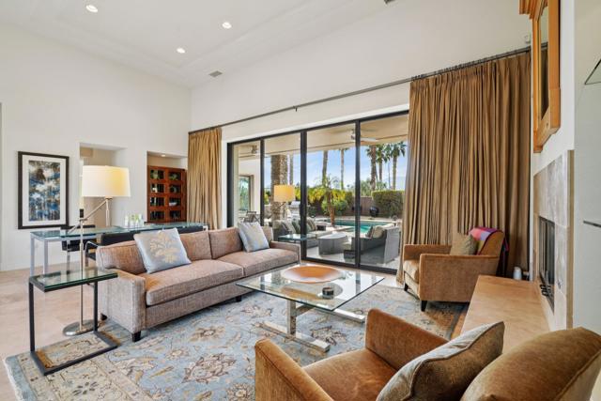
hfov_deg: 96.7
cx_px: 300
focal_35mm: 16
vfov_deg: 73.8
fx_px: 267
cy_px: 200
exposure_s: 1/30
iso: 160
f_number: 8
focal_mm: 16
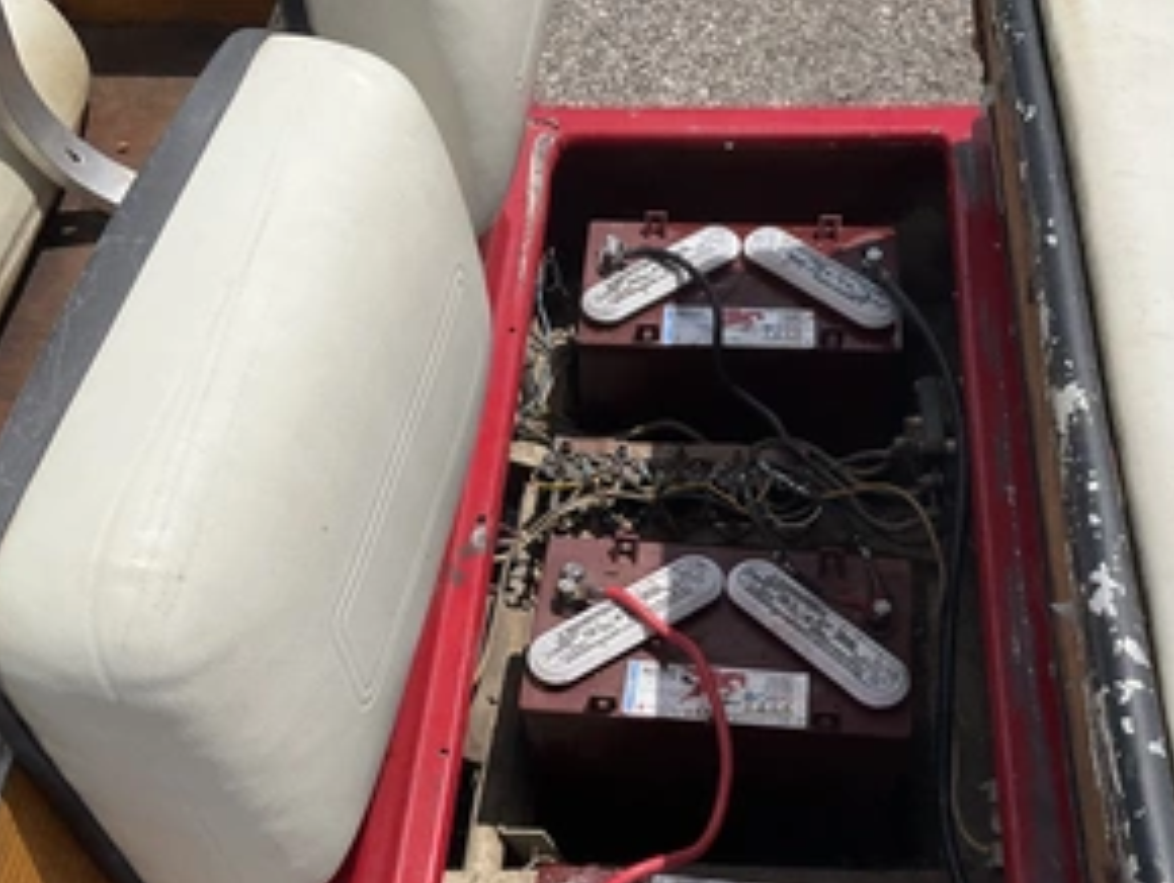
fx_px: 1358
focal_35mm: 40
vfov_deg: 35.6
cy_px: 604
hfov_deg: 46.6
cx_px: 680
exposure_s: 1/4785
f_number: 1.8
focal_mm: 3
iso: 25
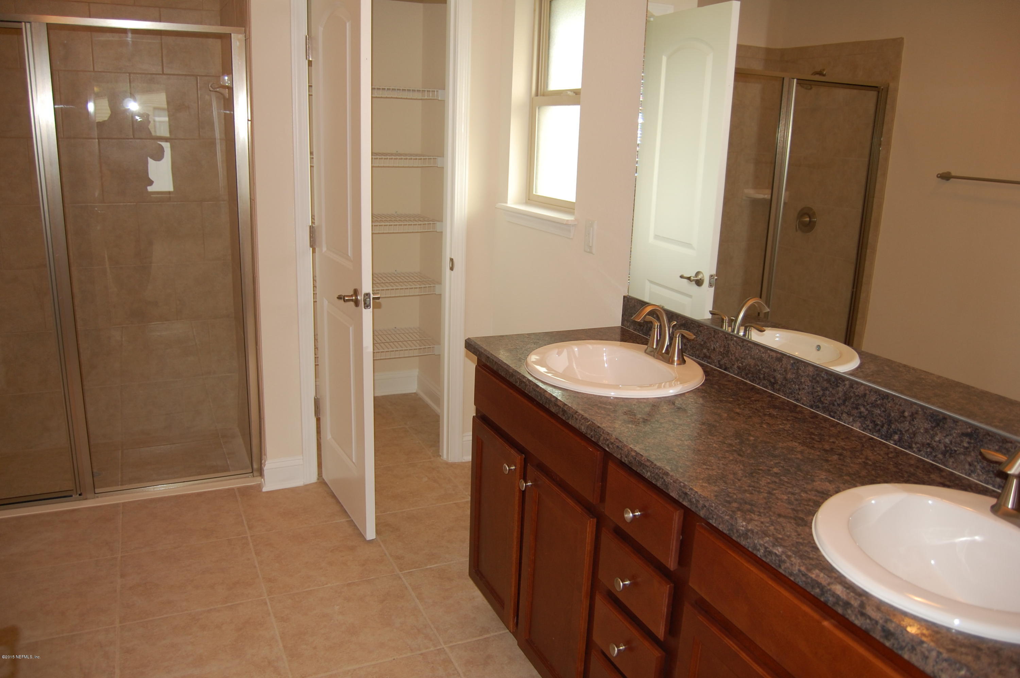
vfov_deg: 47.8
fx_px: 764
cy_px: 339
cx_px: 510
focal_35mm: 27
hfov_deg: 67.4
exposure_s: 1/60
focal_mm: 18
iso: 200
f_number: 3.5
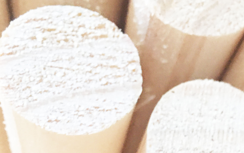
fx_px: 505
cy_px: 200
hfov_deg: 26.4
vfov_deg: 16.2
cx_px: 209
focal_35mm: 76
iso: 100
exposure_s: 1/10
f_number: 2.2
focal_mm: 4.15
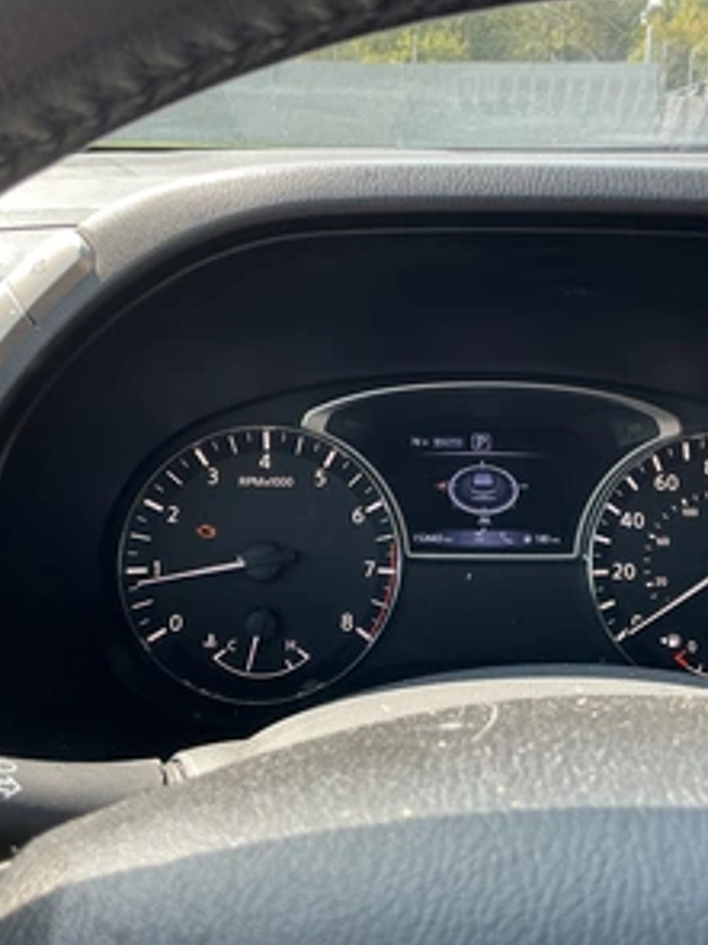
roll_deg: -1.3
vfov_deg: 49.0
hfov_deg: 37.4
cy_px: 468
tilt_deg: -18.7
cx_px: 449
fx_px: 1037
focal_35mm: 38
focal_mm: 3
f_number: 1.8
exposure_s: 1/122
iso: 20
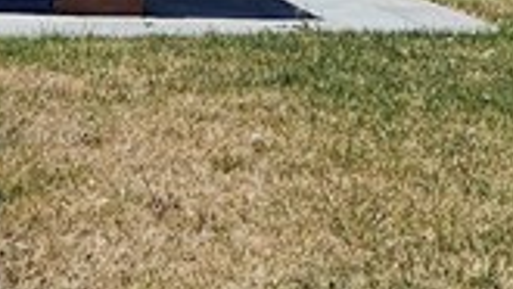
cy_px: -106
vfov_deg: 13.2
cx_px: 103
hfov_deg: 23.8
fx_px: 1198
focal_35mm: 88
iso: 50
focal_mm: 2.2
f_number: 2.2
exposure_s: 1/5000
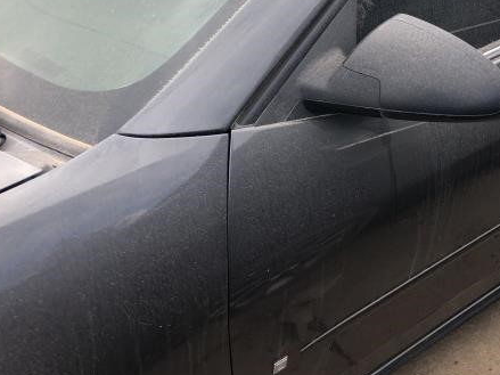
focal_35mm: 51
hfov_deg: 36.7
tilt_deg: -25.5
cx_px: 371
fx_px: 736
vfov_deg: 27.9
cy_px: 74
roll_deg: -5.4
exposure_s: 1/495
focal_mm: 3.99
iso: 20
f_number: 1.8
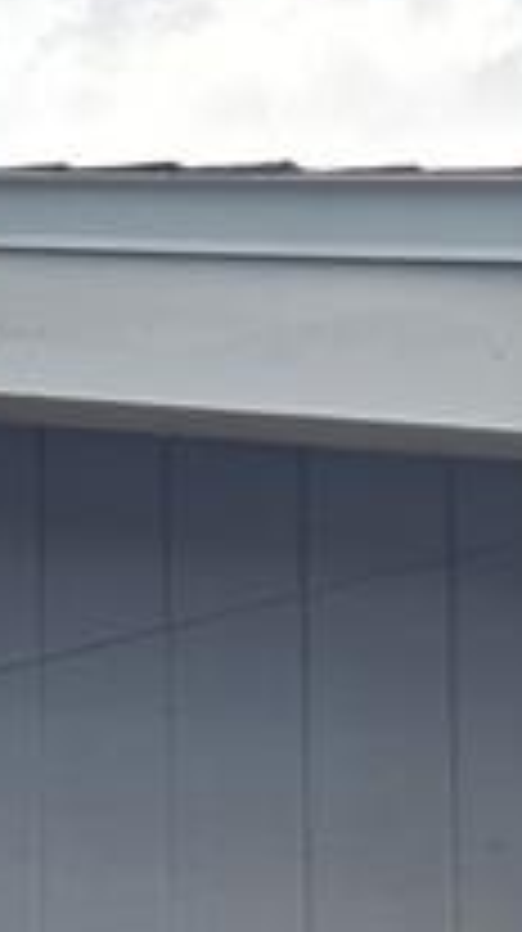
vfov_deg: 16.0
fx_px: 3060
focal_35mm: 124
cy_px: 1369
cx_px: 657
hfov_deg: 9.6
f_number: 1.8
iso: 25
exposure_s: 1/1418
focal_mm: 5.4
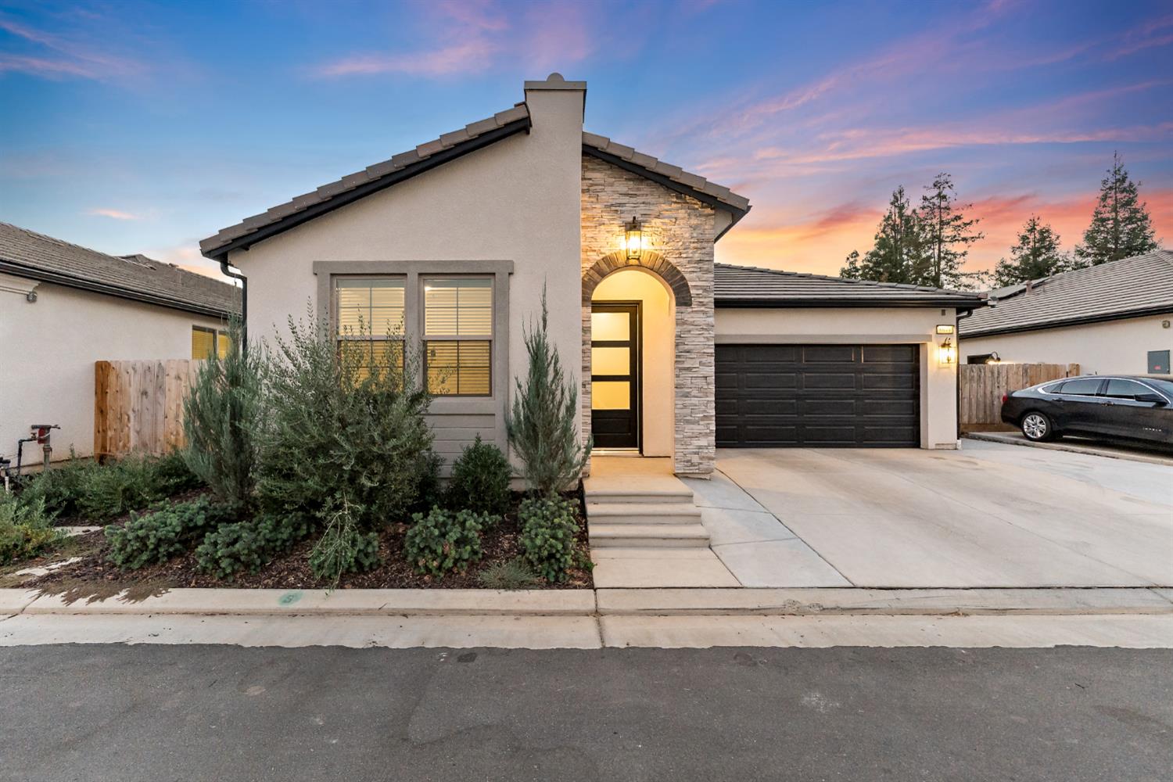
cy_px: 391
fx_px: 456
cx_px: 586
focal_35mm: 14
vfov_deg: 81.2
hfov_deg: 104.3
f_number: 2.8
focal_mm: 14
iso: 2000
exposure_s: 1/160
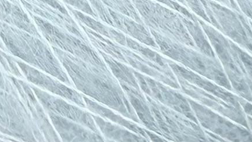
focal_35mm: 57
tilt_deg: -44.8
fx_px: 381
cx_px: 158
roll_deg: +22.5
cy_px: -108
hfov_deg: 36.4
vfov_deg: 17.4
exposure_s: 1/507
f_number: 2.2
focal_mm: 2.22
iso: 40
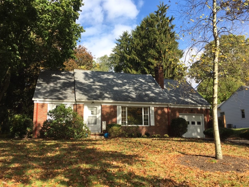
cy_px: 96
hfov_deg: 60.0
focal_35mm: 30
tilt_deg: +9.2
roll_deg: +0.2
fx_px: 216
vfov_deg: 46.8
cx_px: 122
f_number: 2.2
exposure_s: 1/818
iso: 25
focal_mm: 4.15
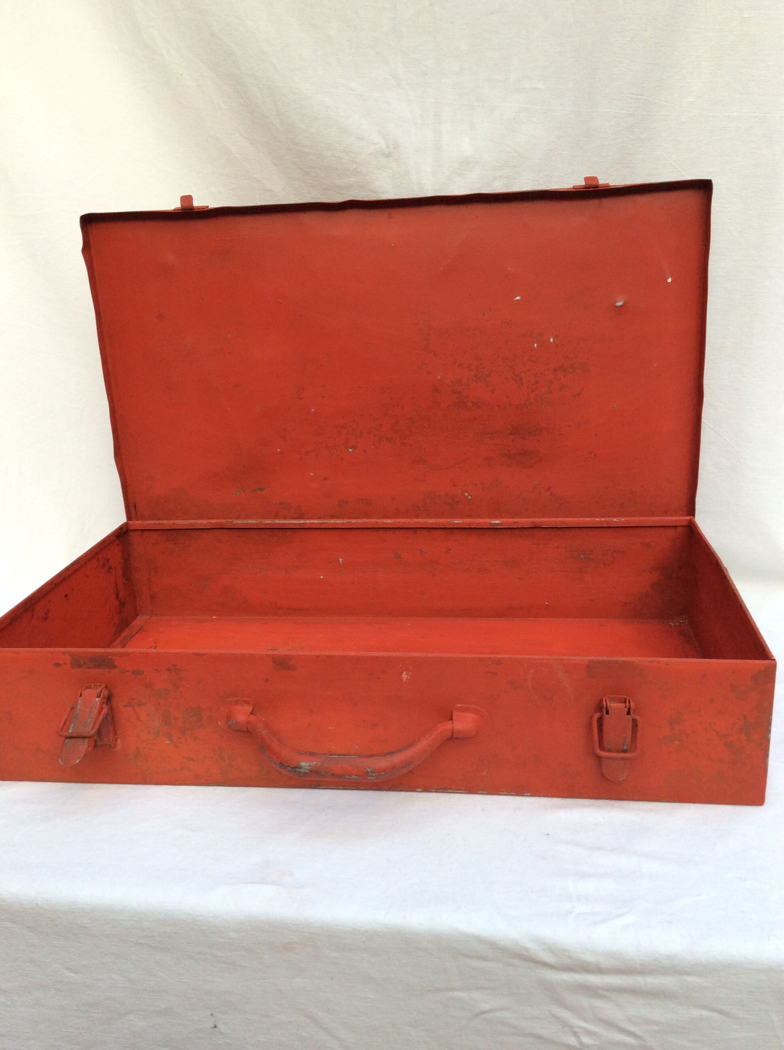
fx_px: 969
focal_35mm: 32
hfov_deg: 44.1
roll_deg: +2.8
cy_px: 525
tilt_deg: -17.0
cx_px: 392
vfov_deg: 56.9
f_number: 2.4
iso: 50
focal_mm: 3.3
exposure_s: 1/100
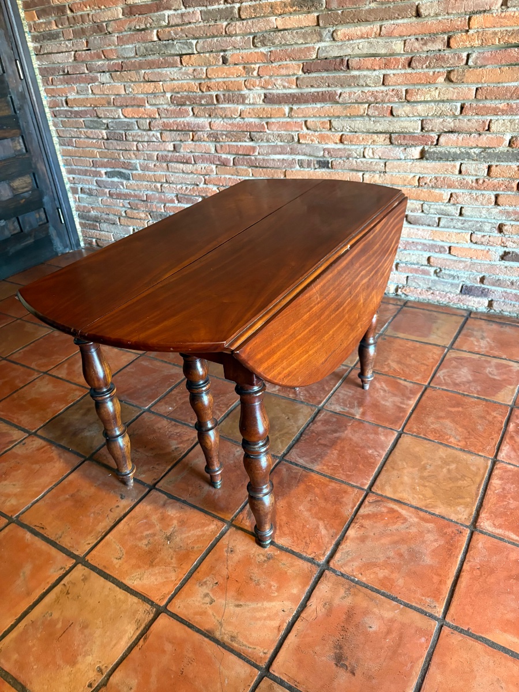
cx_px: 260
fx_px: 520
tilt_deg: -29.5
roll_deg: +5.4
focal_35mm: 26
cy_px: 346
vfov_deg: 67.3
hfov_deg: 53.1
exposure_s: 1/50
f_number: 1.6
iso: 320
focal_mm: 5.96
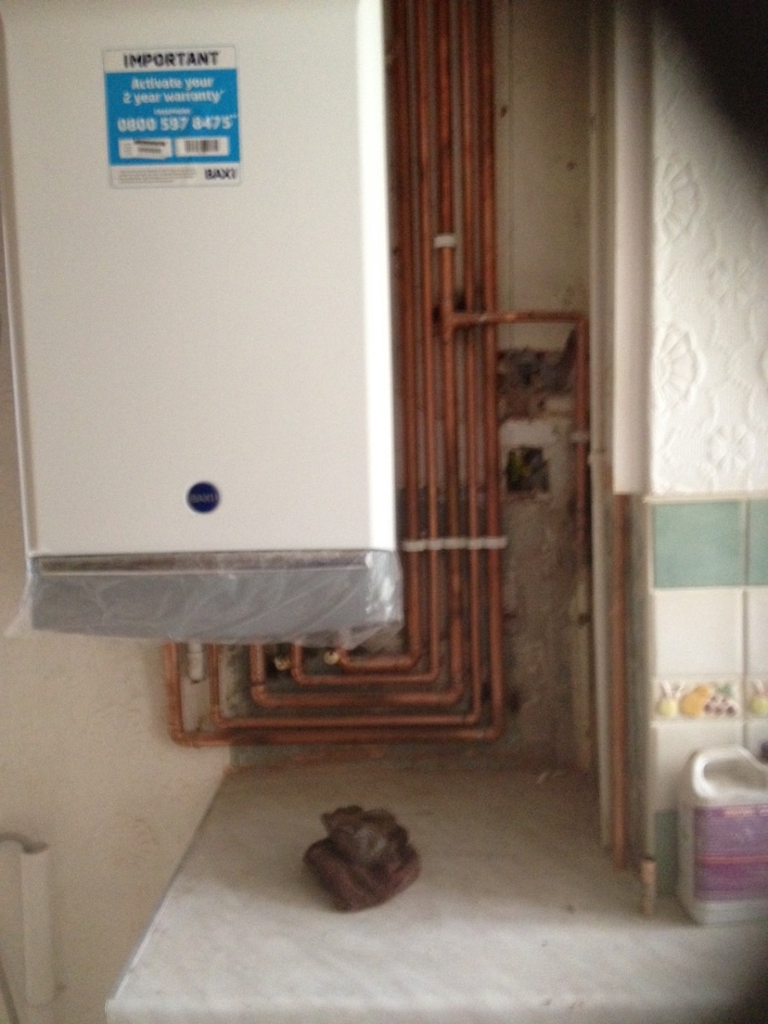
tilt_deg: -3.3
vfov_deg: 52.6
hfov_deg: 40.7
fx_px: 1035
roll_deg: -0.6
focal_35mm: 35
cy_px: 512
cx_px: 384
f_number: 2.4
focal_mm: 4.28
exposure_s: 1/15
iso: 320
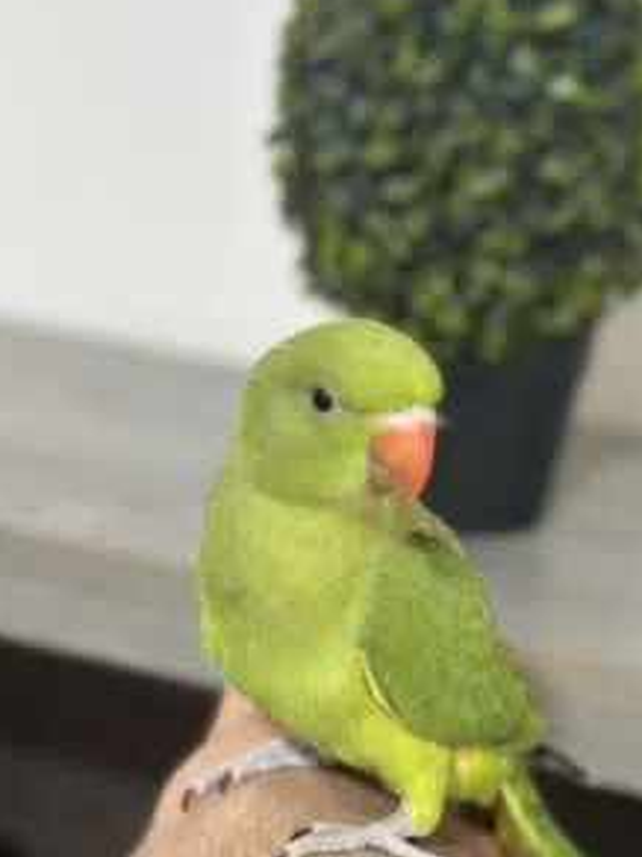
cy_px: 459
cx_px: 430
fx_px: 1633
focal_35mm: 66
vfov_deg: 29.4
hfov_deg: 22.1
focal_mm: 6.86
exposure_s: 1/50
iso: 200
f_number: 1.78
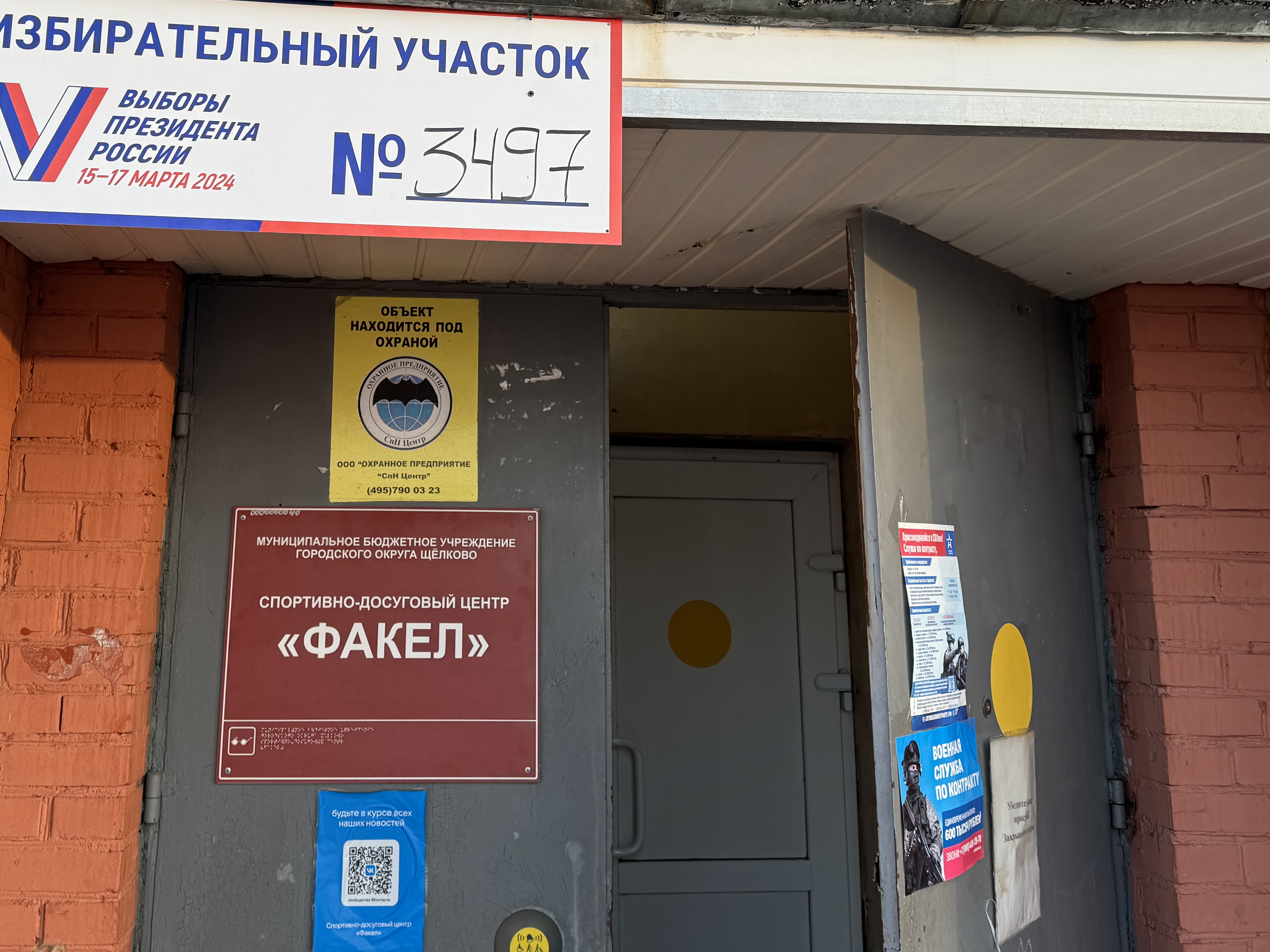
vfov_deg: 39.9
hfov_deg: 52.2
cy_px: 273
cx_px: 499
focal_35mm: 35
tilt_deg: +11.2
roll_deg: -0.3
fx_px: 1284
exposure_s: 1/615
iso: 80
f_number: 1.78
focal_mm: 6.86
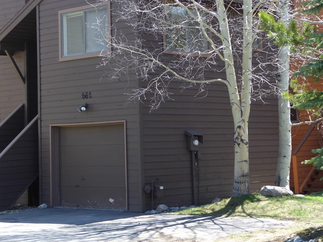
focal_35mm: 92
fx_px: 858
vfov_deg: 16.0
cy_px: 66
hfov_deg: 21.2
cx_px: 104
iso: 80
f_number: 4.2
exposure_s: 1/80
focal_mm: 10.3
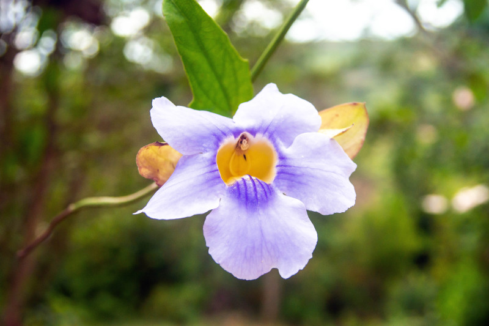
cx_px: 244
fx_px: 747
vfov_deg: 24.6
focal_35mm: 55
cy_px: 163
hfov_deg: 36.3
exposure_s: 1/500
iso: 1600
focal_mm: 55
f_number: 10
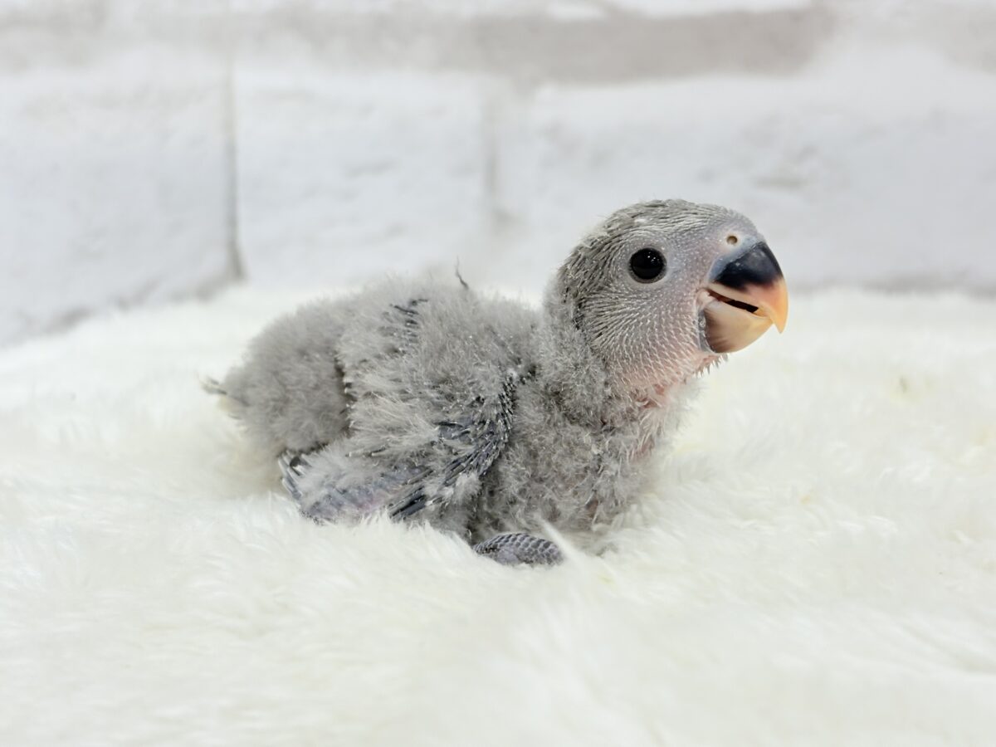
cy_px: 374
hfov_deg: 36.8
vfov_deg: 28.0
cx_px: 498
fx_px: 1496
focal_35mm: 52
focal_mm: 5.96
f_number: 1.6
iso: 32
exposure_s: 1/50
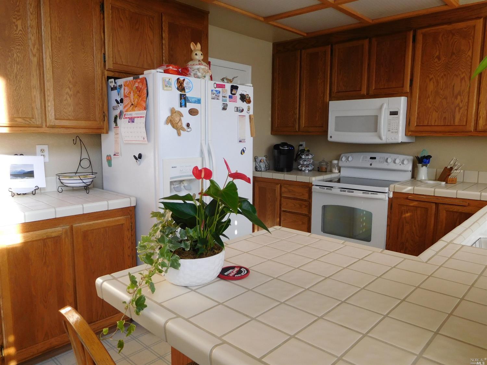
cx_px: 244
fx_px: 352
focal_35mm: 25
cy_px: 182
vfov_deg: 54.9
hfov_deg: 69.4
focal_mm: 4.5
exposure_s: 1/30
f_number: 3.4
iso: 125
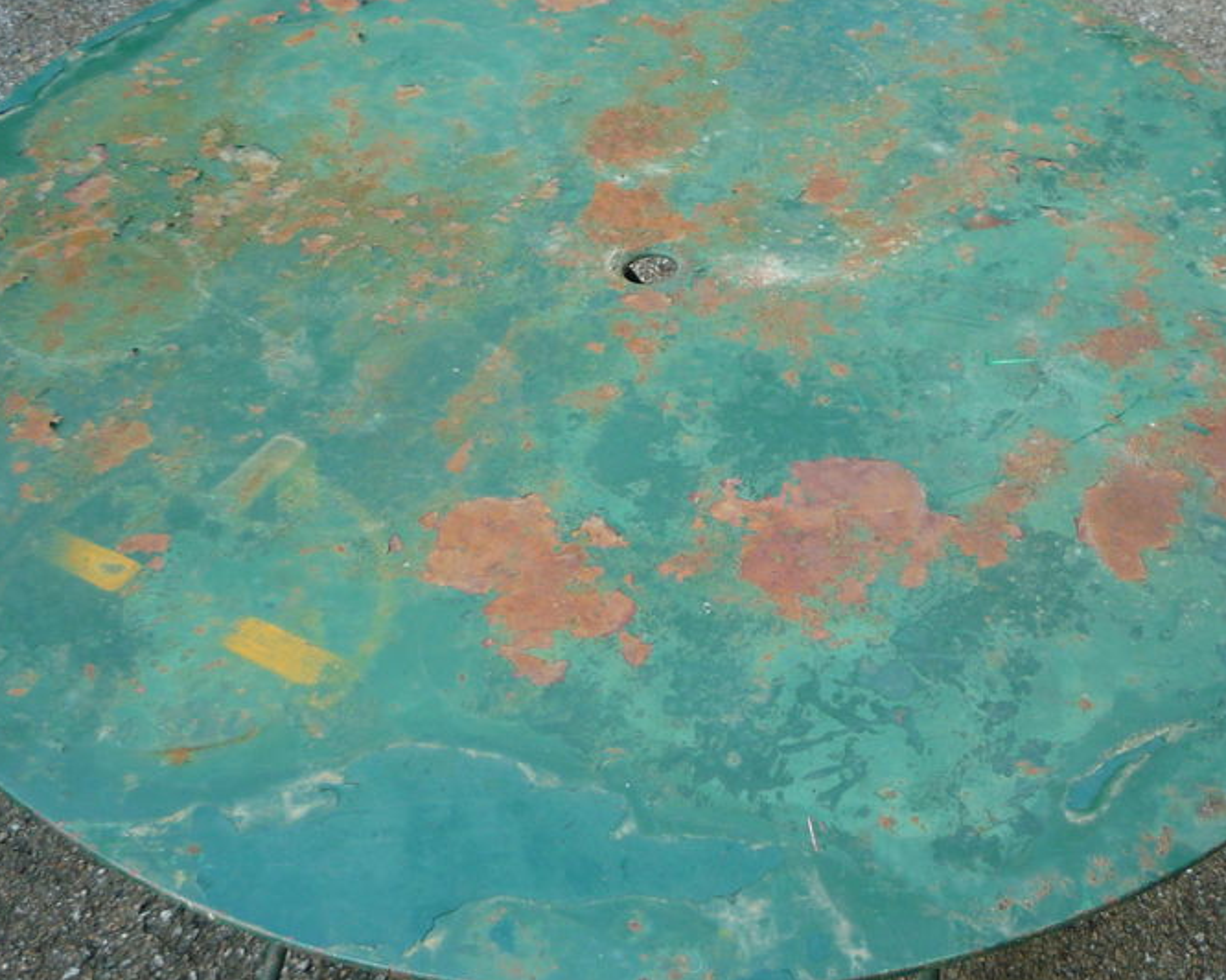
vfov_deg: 34.1
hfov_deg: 42.0
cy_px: 525
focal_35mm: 44
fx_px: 1596
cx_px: 661
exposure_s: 1/30
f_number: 3.3
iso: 125
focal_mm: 5.2
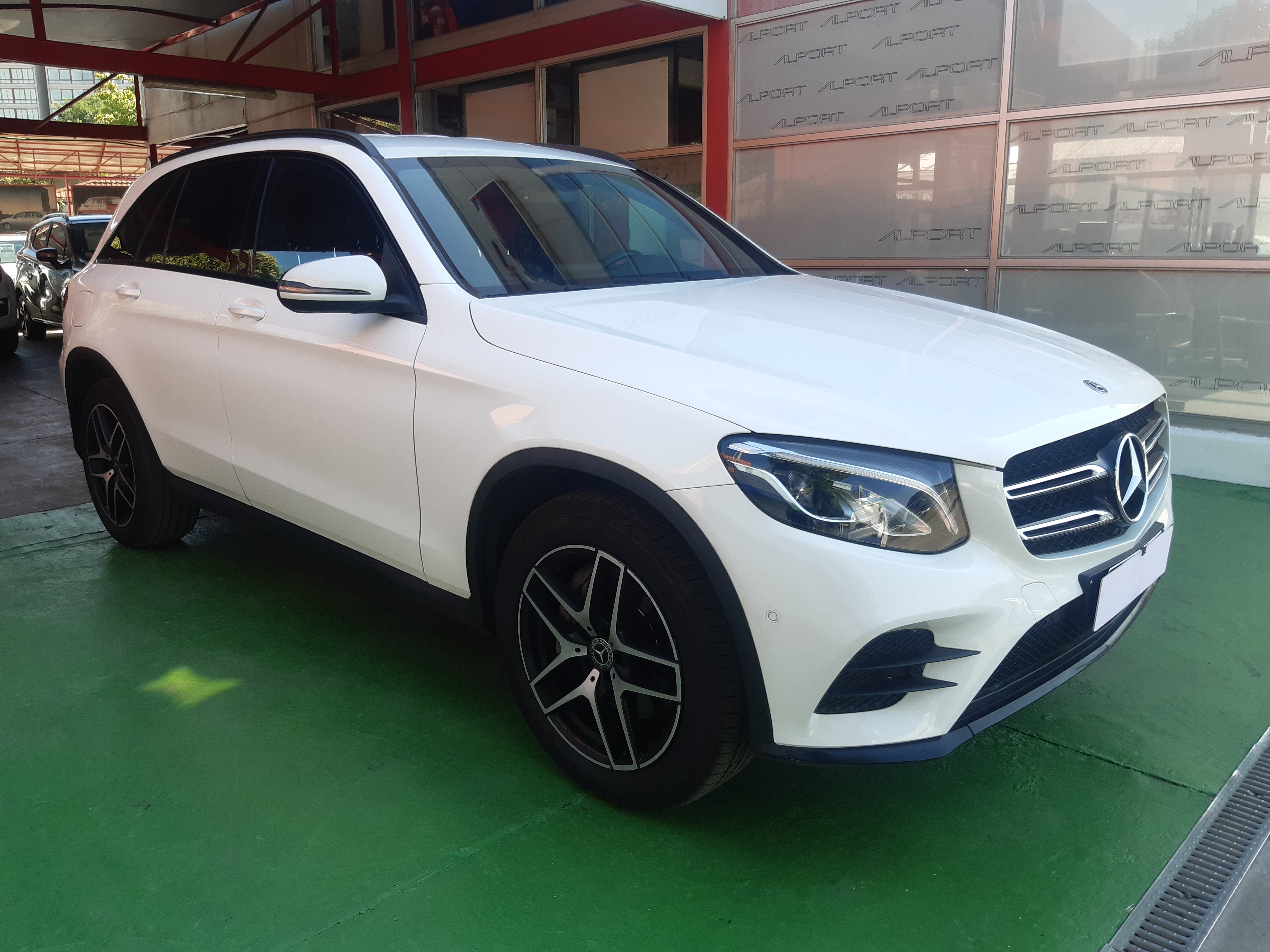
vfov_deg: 53.1
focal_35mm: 26
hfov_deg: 67.3
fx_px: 954
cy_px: 476
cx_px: 635
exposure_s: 1/358
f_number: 1.7
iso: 40
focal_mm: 3.92
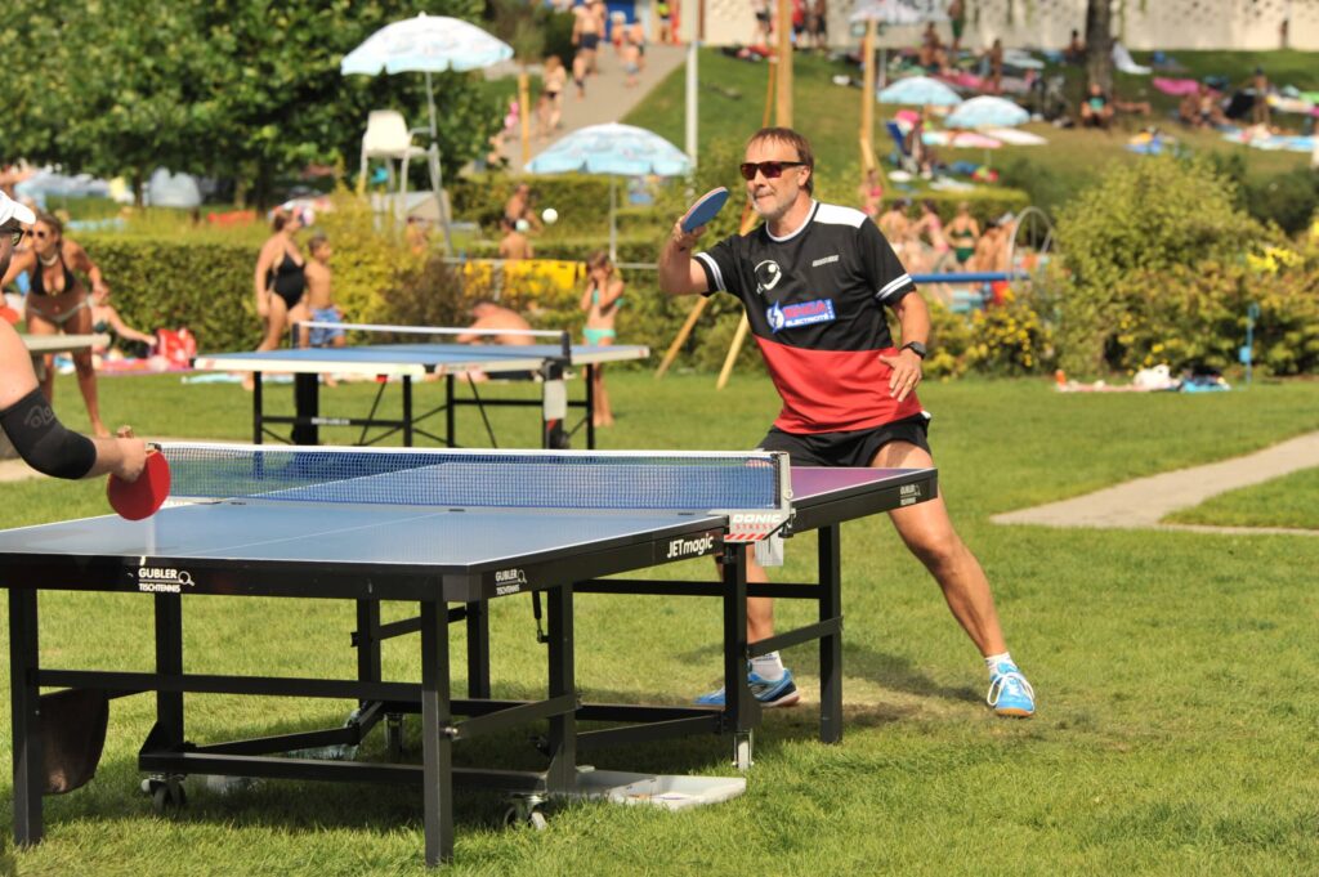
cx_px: 660
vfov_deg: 11.2
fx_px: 4466
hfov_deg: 16.8
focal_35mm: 122
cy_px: 438
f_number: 5.6
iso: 800
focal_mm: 122
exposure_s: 1/4000
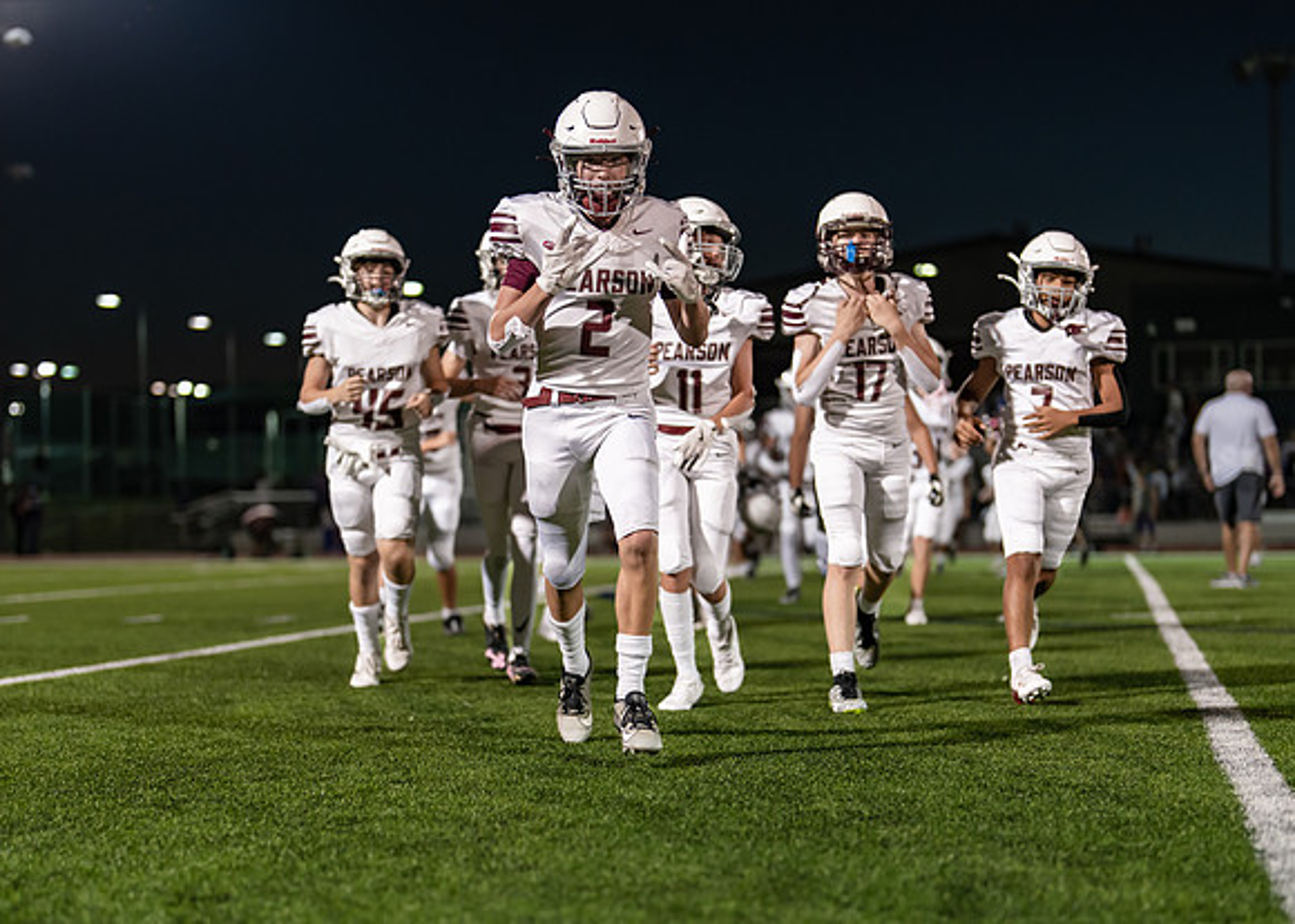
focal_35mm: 67
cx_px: 624
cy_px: 581
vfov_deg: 21.3
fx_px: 2449
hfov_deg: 29.6
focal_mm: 50
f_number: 1.2
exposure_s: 1/1000
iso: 800
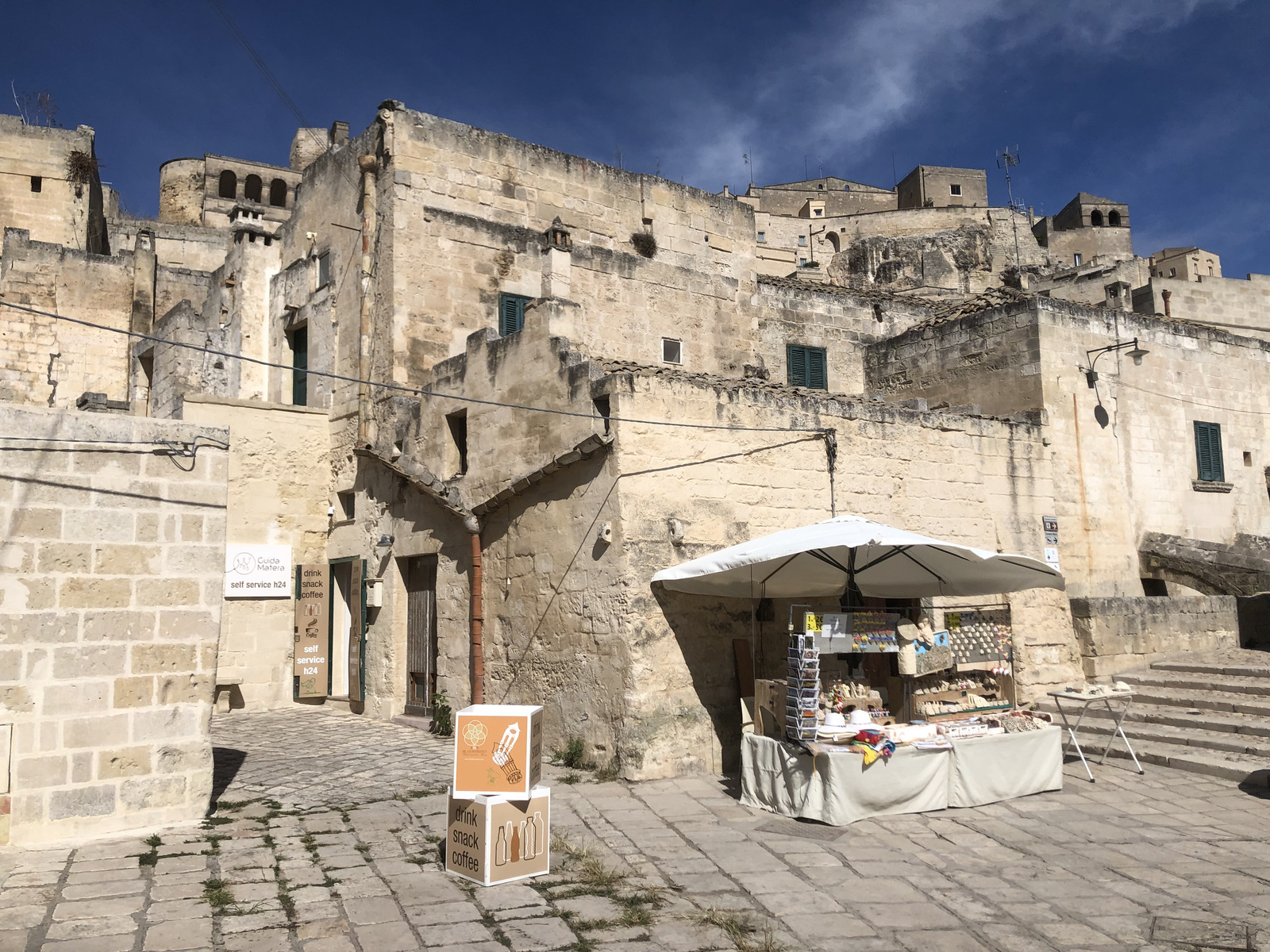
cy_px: 476
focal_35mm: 28
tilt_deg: +7.7
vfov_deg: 49.7
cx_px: 635
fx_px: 1027
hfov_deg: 63.4
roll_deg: +2.0
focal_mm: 4
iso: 20
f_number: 1.8
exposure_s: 1/5405
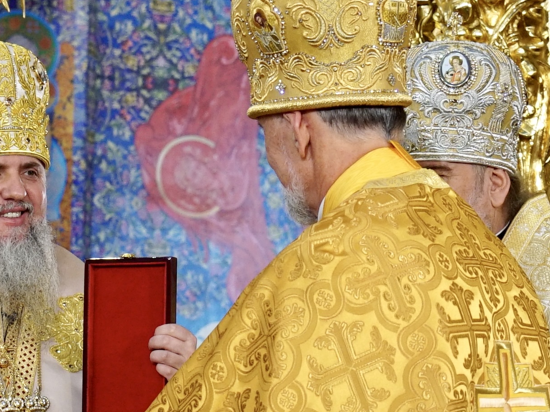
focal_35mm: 114
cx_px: 114
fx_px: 1811
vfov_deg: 13.0
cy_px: 261
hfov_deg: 17.1
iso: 1600
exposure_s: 1/200
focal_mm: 38
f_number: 4
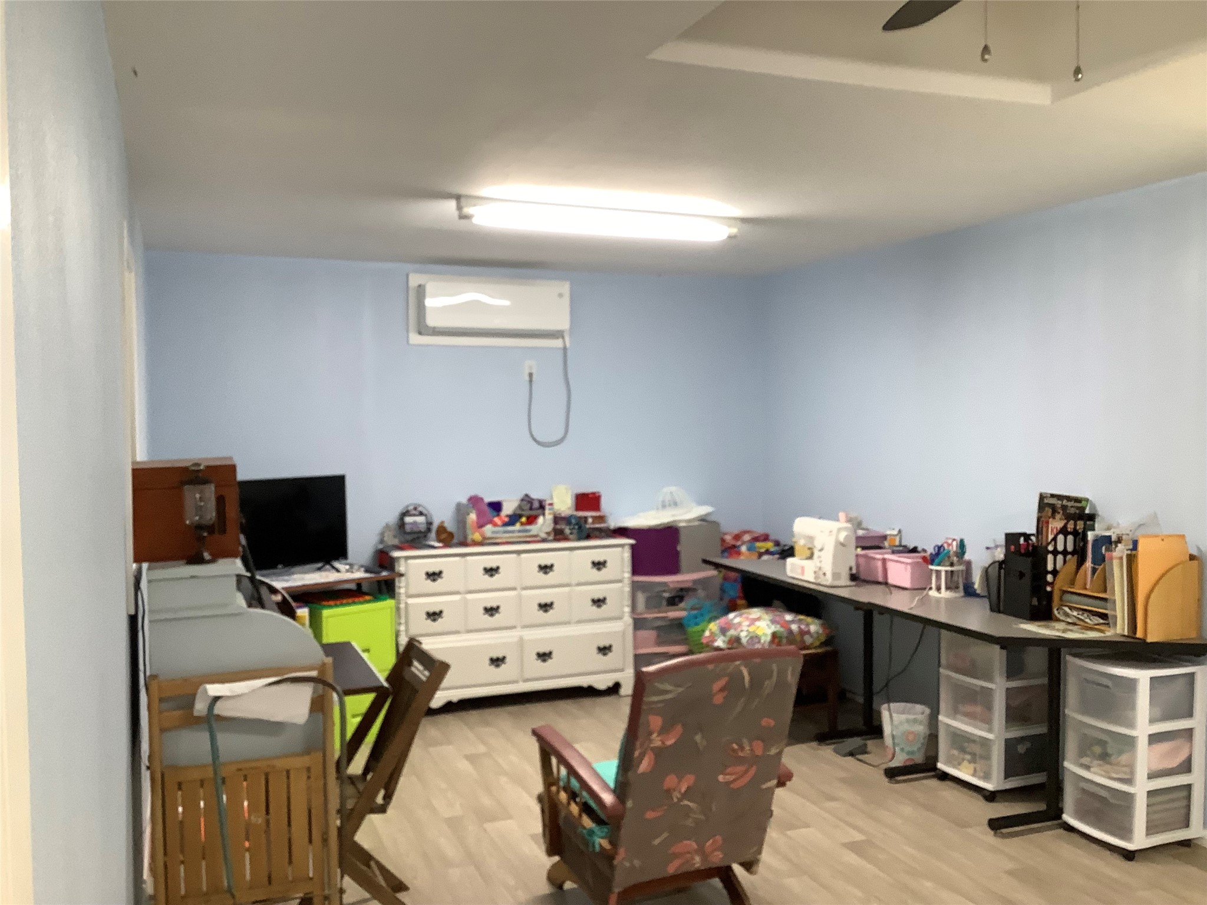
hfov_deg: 58.4
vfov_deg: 45.4
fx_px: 1081
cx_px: 604
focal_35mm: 31
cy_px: 452
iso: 125
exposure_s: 1/60
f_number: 2.4
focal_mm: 3.3
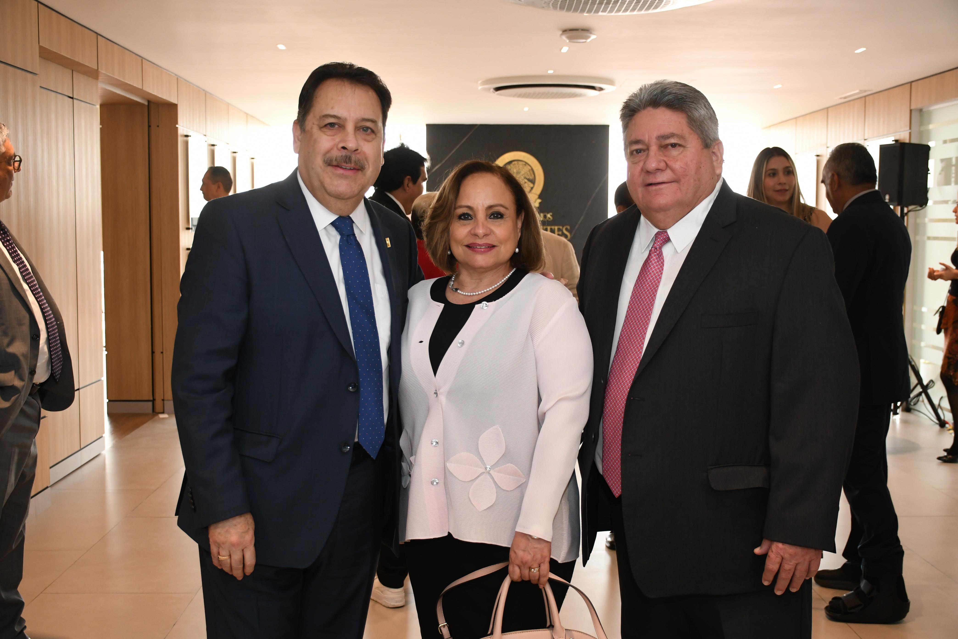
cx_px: 479
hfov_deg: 43.6
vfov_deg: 29.9
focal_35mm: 45
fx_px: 1197
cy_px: 320
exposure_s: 1/100
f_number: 4
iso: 1000
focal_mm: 30
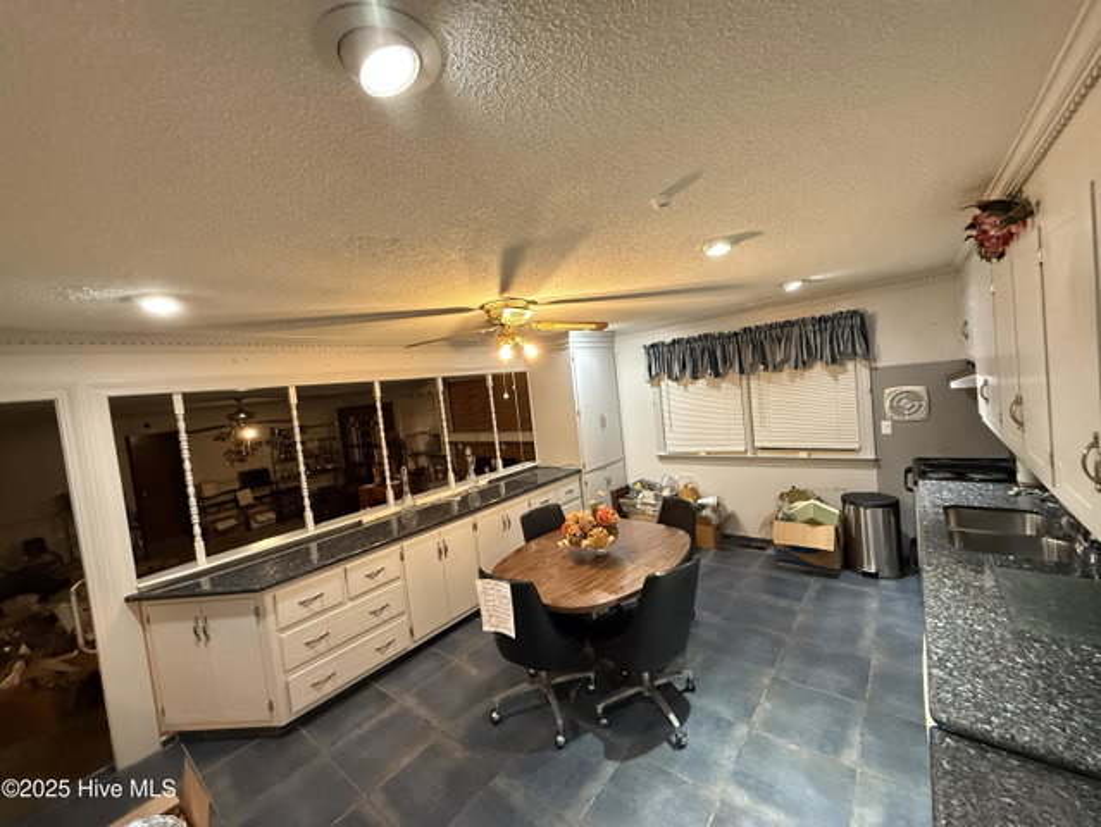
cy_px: 414
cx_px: 550
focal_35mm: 14
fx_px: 446
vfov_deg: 85.7
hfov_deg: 102.0
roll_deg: +6.0
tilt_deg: -3.3
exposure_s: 1/60
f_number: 2.2
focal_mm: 2.22
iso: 1000
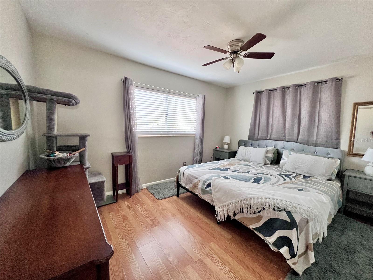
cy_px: 140
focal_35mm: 13
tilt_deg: -5.4
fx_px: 140
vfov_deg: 89.9
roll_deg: -2.1
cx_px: 186
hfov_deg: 106.2
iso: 200
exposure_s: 1/60
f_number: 1.8
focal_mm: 1.57
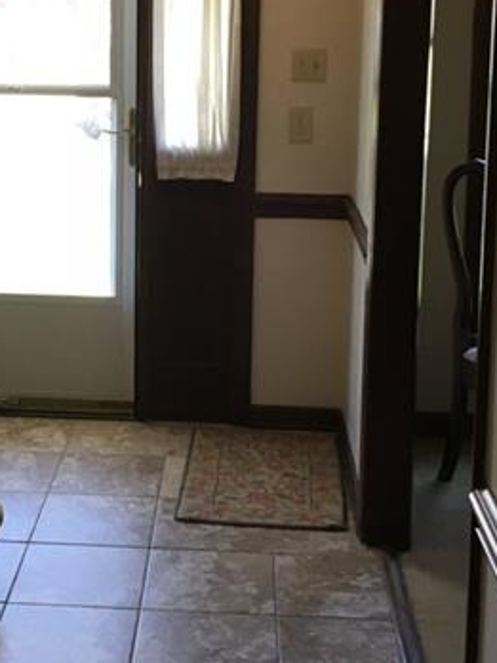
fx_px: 1225
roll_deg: +0.5
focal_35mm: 64
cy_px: 191
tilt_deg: -8.4
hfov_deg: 22.8
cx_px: 143
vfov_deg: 29.9
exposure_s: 1/30
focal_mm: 4.15
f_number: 2.2
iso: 50
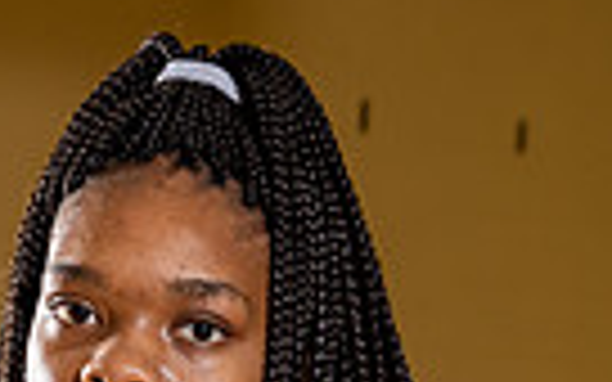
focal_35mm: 186
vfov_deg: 6.7
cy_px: 939
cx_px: 180
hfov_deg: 11.2
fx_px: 3102
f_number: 6.3
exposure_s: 1/250
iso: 320
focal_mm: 55
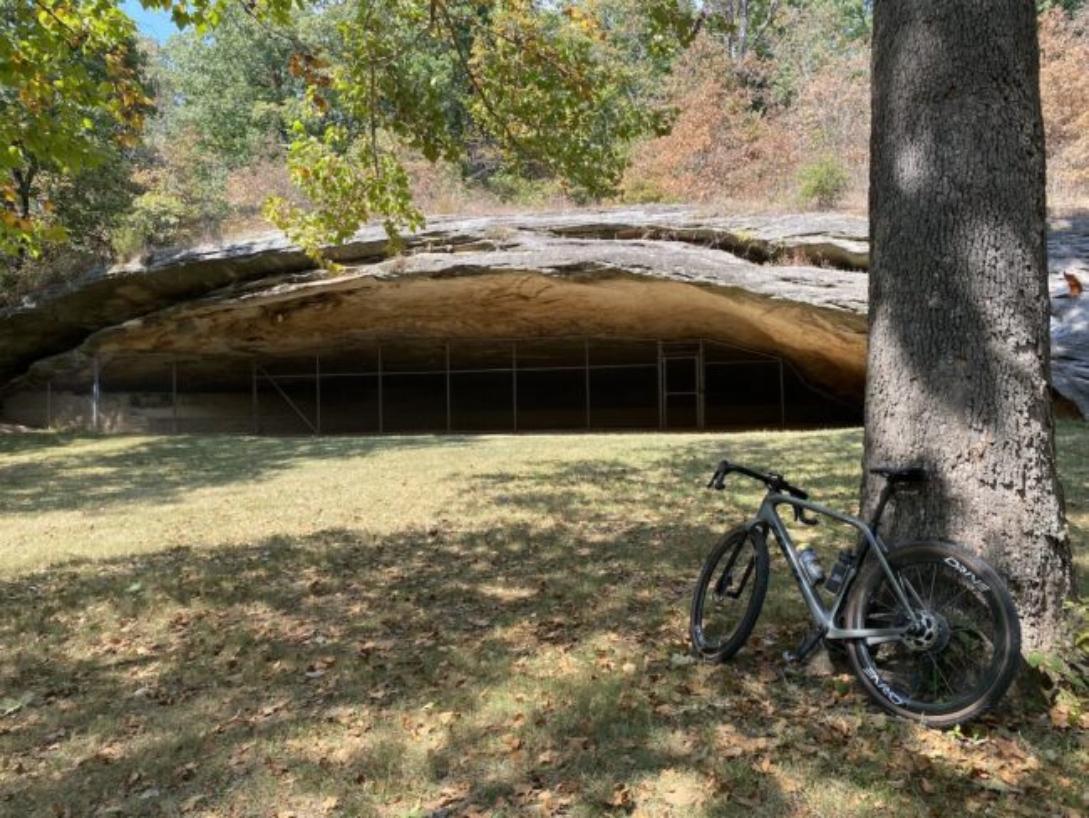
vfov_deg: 53.1
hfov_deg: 67.3
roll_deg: +1.7
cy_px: 409
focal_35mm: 26
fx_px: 818
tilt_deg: -0.5
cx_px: 544
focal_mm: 4.25
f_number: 1.8
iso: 32
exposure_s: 1/571
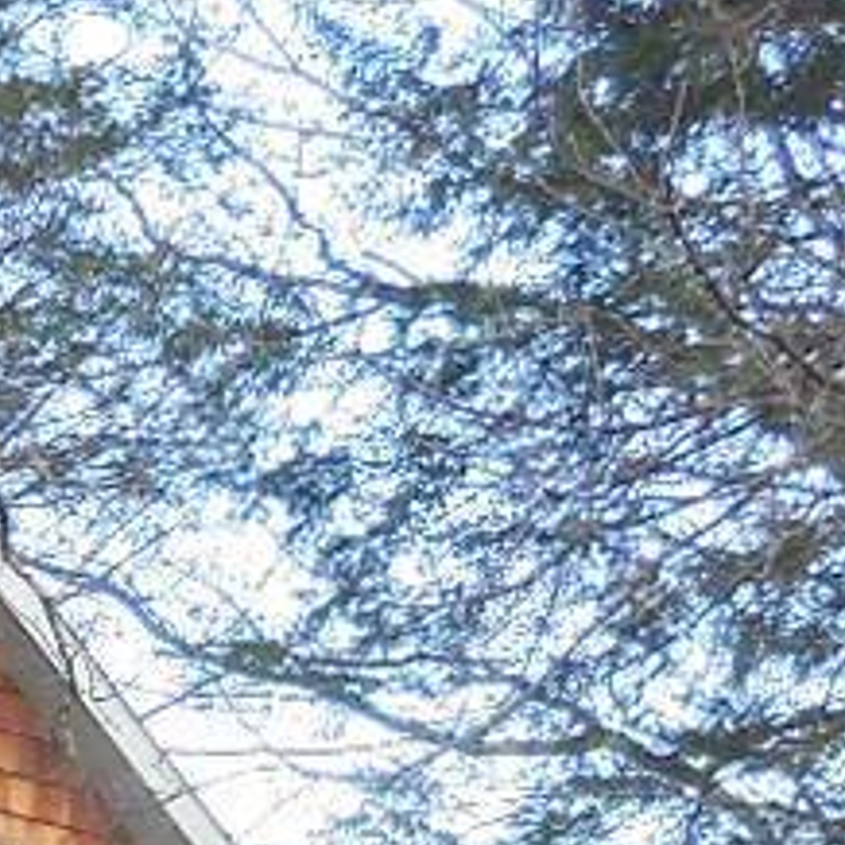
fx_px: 8230
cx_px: -1159
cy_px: 1729
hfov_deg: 5.7
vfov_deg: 5.7
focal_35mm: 298
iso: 125
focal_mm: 8.2
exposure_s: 1/125
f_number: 3.8
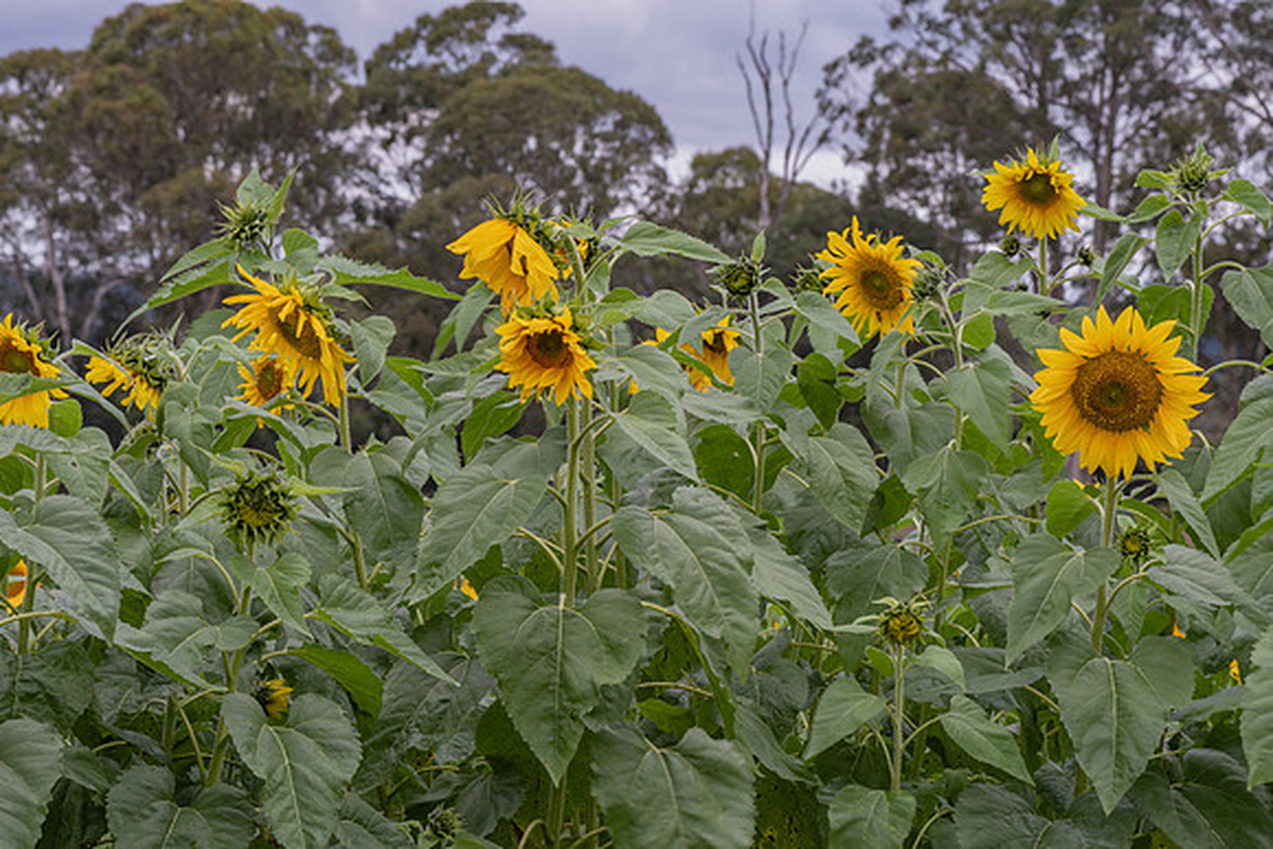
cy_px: 424
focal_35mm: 157
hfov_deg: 13.1
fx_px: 5553
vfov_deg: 8.7
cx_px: 636
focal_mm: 105
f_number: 14
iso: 125
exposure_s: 1/3
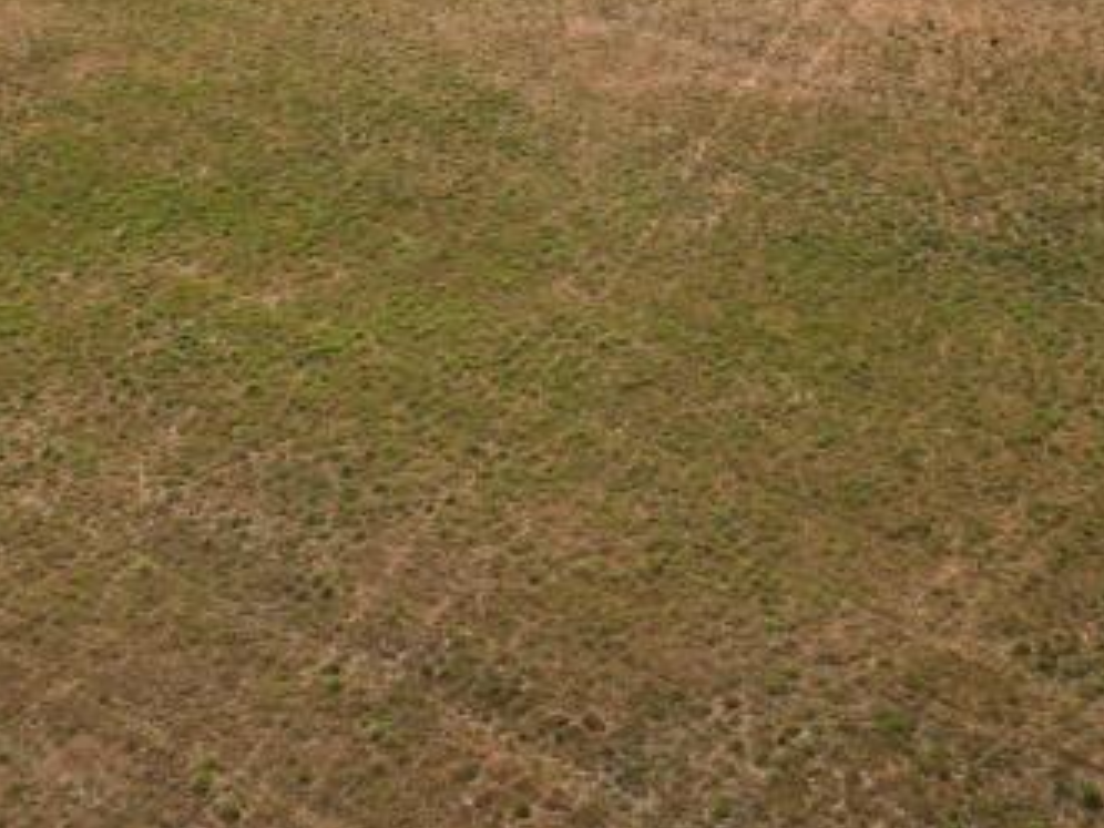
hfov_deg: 26.3
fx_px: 2360
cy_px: -17
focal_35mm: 74
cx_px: 446
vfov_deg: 19.3
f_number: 1.7
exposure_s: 1/5000
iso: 150
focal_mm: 6.72
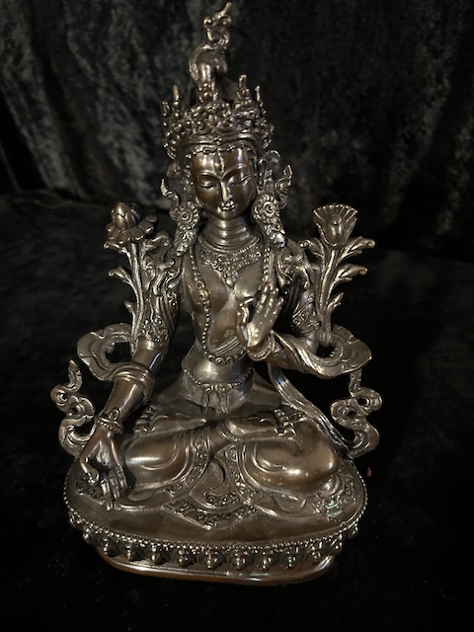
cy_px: 316
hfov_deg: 53.1
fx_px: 475
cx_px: 237
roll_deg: -4.5
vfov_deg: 67.3
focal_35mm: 26
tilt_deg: -29.8
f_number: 1.5
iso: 1000
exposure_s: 1/20
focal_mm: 5.7
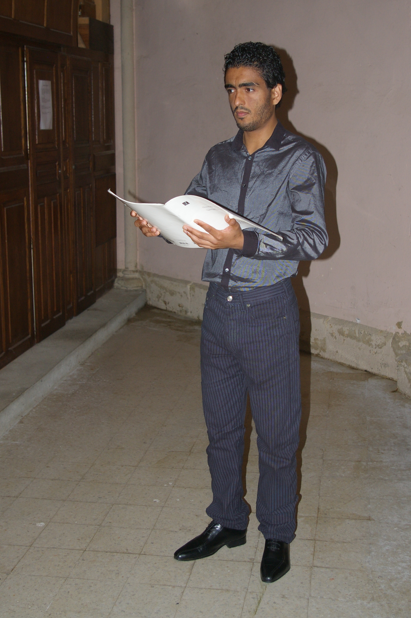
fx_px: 902
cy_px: 272
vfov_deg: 37.8
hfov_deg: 25.7
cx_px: 206
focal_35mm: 53
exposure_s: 1/125
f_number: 4
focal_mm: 31
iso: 400
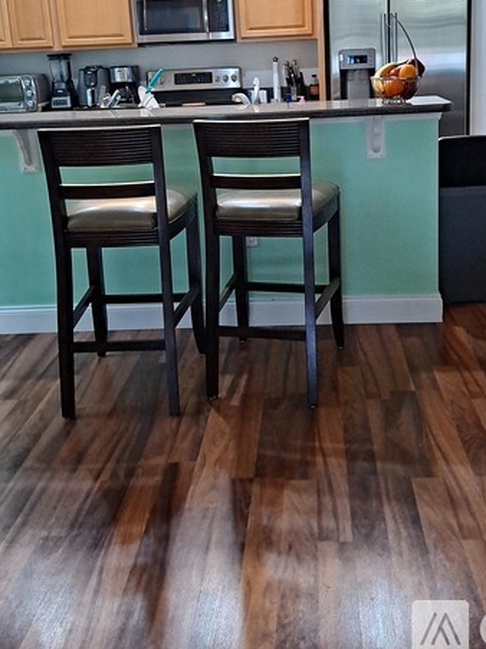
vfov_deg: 48.6
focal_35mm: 37
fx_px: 693
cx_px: 285
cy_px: 178
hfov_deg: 38.5
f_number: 2
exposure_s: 1/60
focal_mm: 4.6
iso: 320
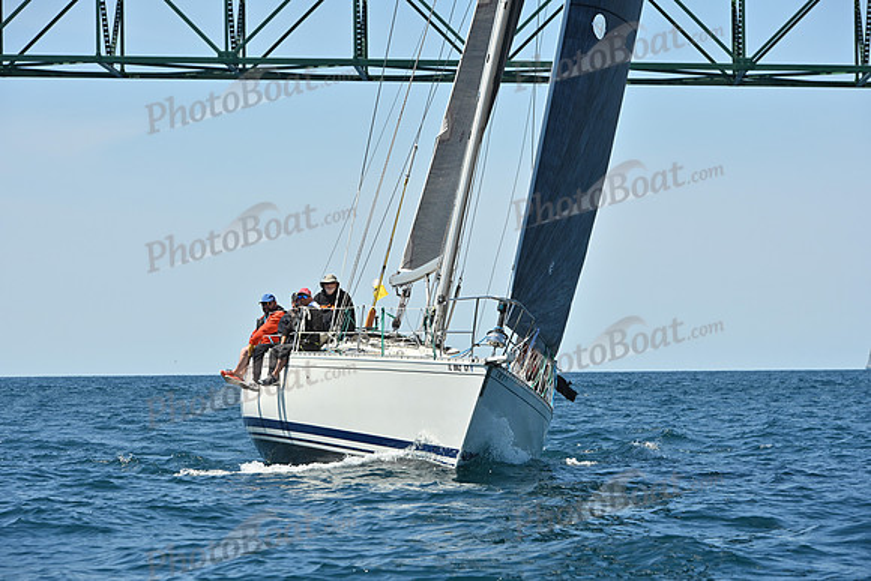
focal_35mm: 165
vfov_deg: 8.3
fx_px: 3993
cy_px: 290
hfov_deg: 12.4
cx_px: 436
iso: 320
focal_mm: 165
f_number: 10
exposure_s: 1/1000
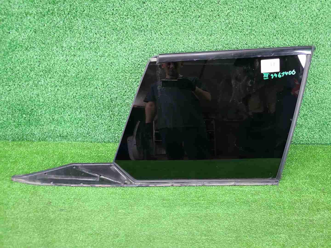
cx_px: 166
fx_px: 249
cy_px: 124
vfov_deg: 53.1
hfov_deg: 67.3
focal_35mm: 26
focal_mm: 5.4
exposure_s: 1/50
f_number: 1.8
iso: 426
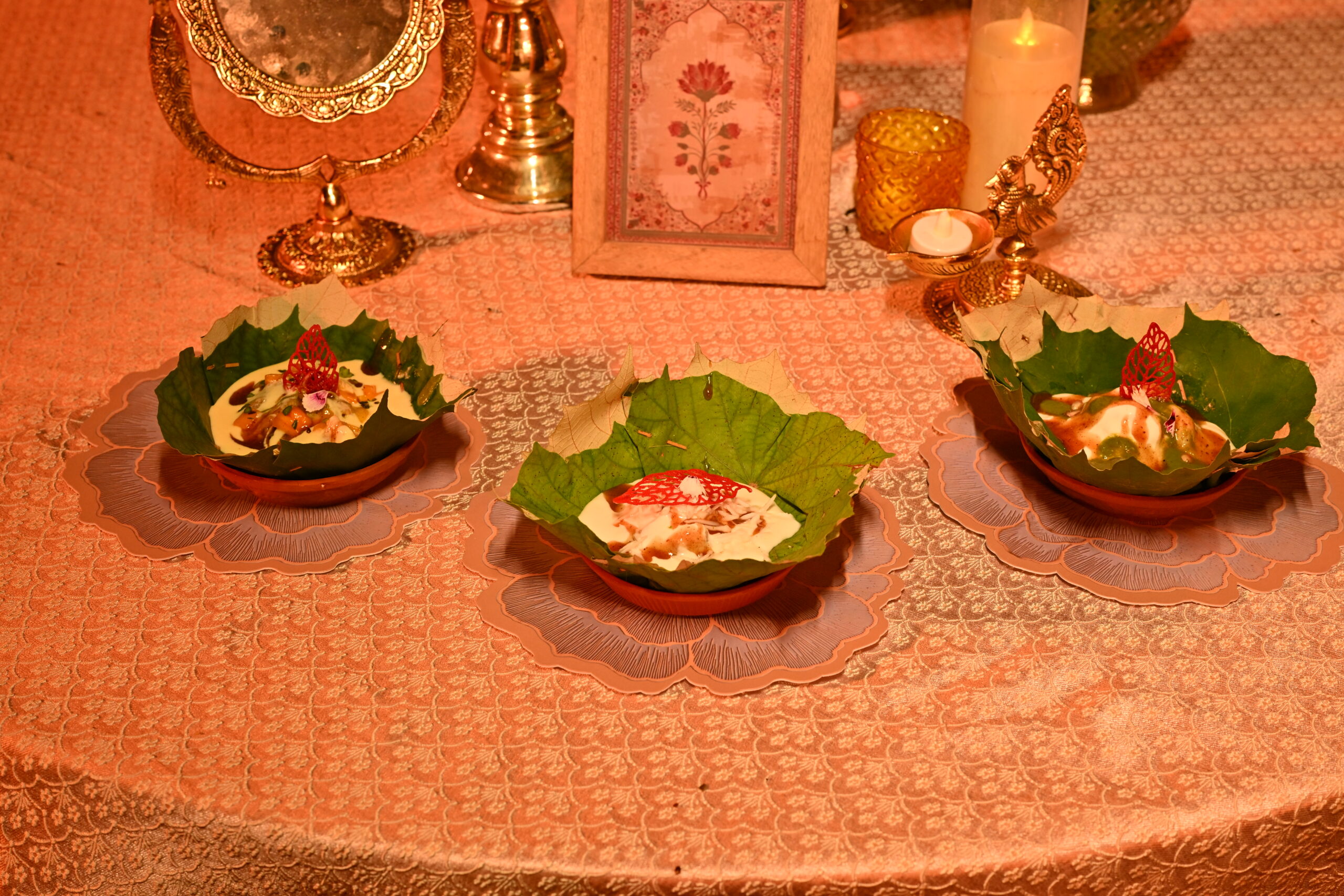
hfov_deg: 39.6
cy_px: 448
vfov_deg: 27.0
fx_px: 1867
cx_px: 672
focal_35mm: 50
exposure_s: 1/125
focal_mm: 50
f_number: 6.3
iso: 640
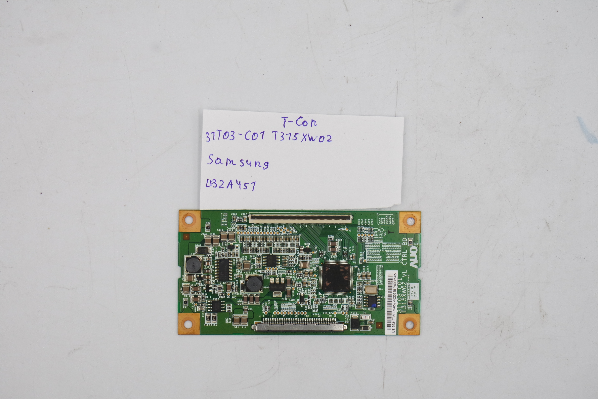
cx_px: 299
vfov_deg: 18.9
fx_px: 1196
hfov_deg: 28.1
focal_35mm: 72
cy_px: 200
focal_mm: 27
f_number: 5.6
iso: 200
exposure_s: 1/160
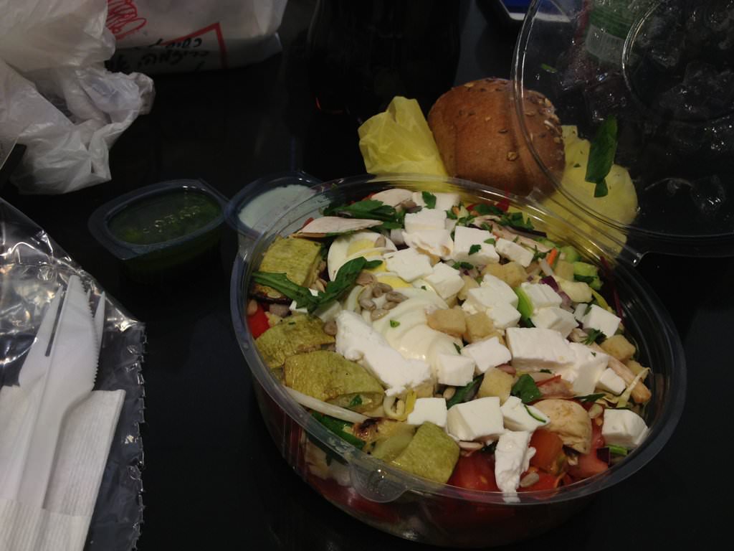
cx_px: 367
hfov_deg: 52.6
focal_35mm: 35
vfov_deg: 40.7
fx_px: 742
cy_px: 276
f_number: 2.4
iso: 64
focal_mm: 4.28
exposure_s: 1/60
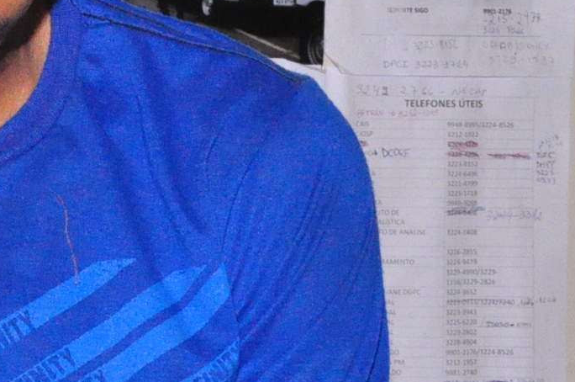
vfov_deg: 8.3
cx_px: -226
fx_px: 2625
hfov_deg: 12.0
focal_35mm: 165
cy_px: -17
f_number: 14
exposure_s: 1/200
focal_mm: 35
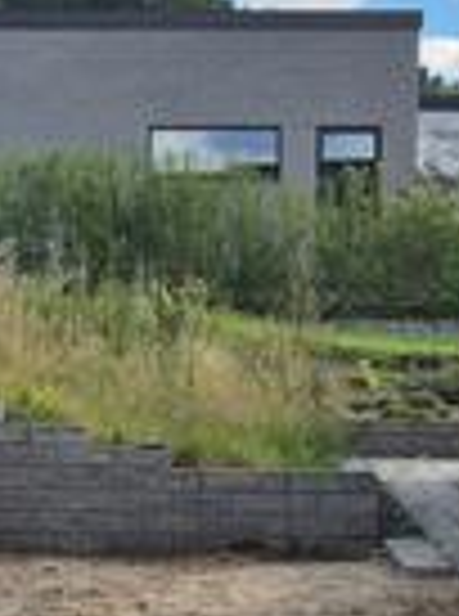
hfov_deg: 14.6
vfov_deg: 19.4
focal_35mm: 101
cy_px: 441
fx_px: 1794
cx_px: 176
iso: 25
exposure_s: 1/2504
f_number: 1.8
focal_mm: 5.4
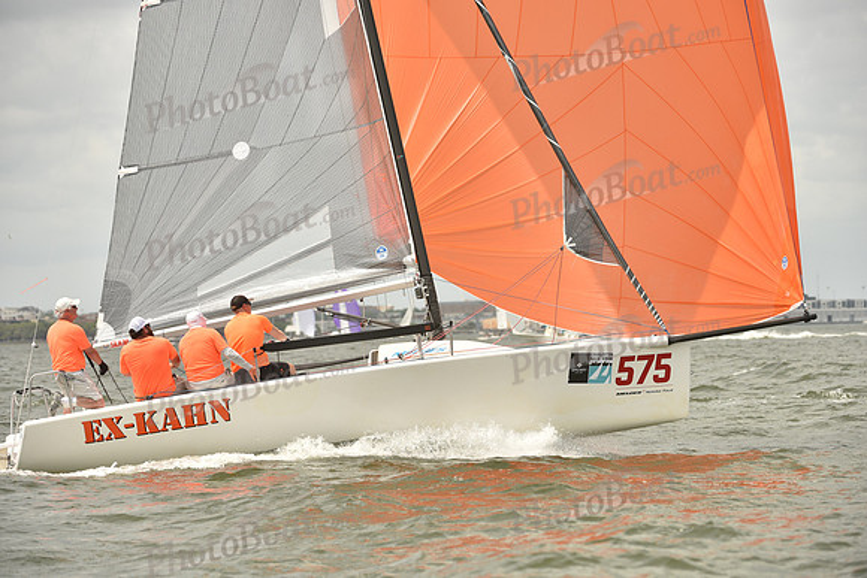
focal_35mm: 200
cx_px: 434
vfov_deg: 6.9
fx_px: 4818
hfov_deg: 10.3
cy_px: 289
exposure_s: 1/1250
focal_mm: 200
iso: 320
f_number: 6.3
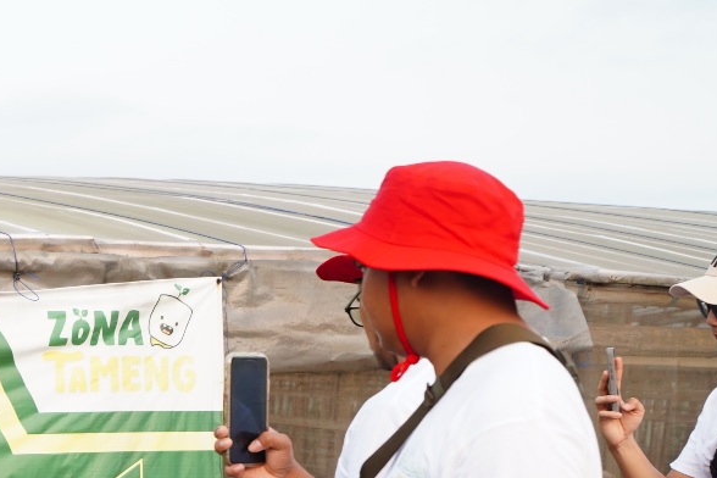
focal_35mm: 83
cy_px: 591
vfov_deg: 15.8
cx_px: -169
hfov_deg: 22.4
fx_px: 1653
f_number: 4
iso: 400
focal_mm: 31
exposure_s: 1/250
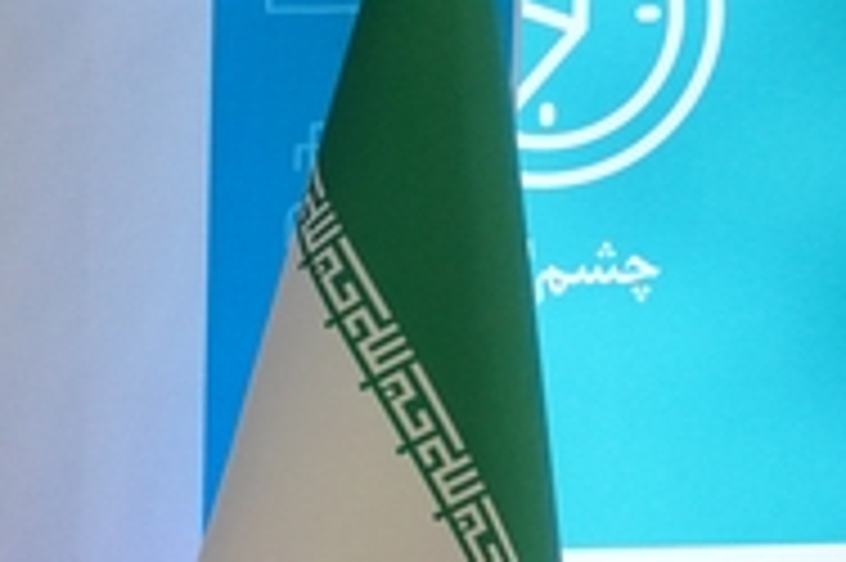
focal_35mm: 200
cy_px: 865
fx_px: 4691
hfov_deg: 9.0
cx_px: -1404
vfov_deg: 6.8
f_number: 4
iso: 1600
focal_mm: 36.7
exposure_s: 1/160
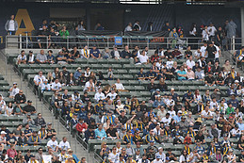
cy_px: 106
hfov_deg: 6.6
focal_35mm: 313
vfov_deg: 4.4
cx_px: 104
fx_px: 2123
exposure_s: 1/2500
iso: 320
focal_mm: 140
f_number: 3.5
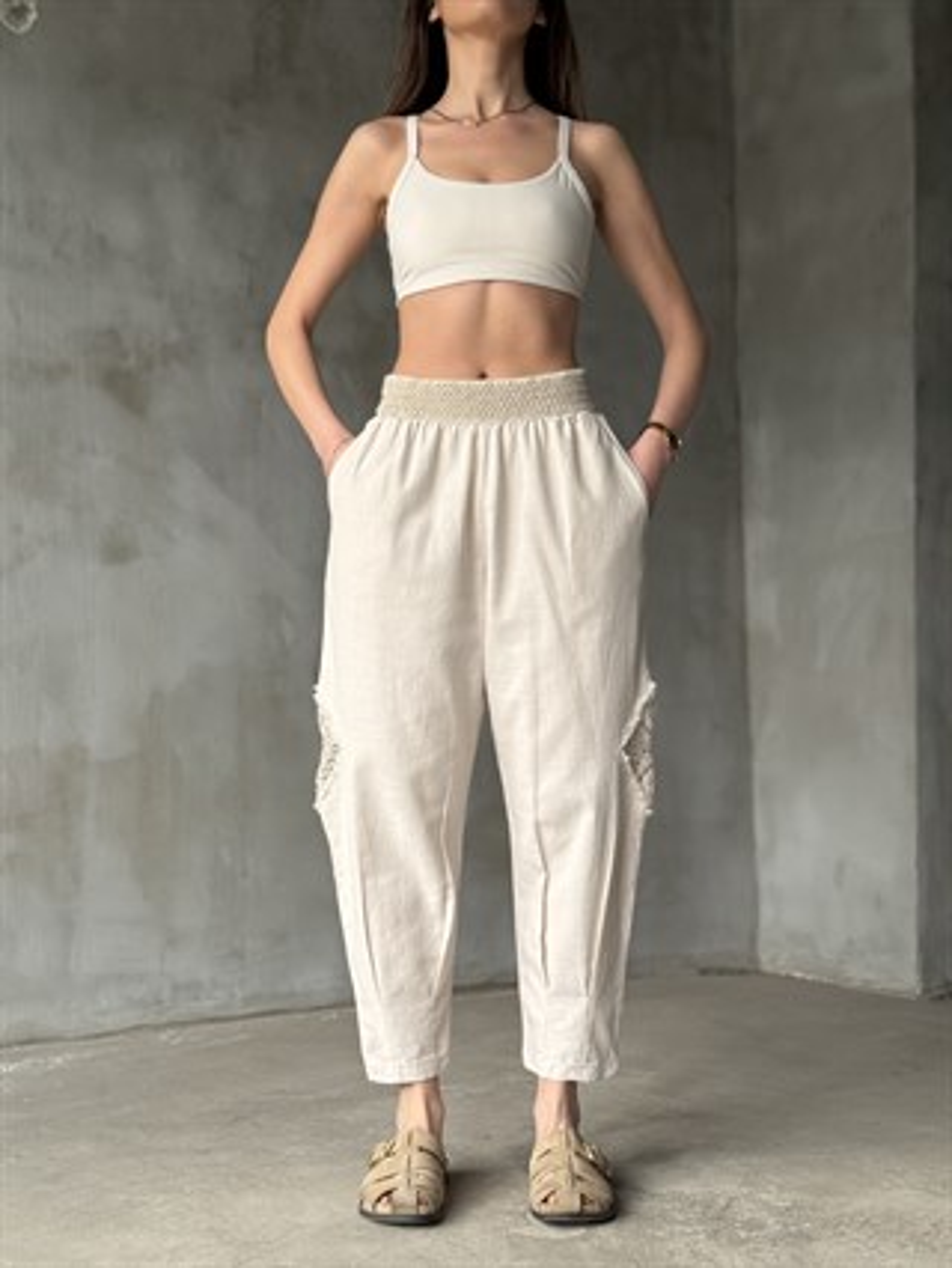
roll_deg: -0.5
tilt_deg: +2.5
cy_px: 634
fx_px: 1758
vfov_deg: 39.6
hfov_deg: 30.3
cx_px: 476
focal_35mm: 48
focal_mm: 6.76
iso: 100
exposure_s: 1/114
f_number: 1.78
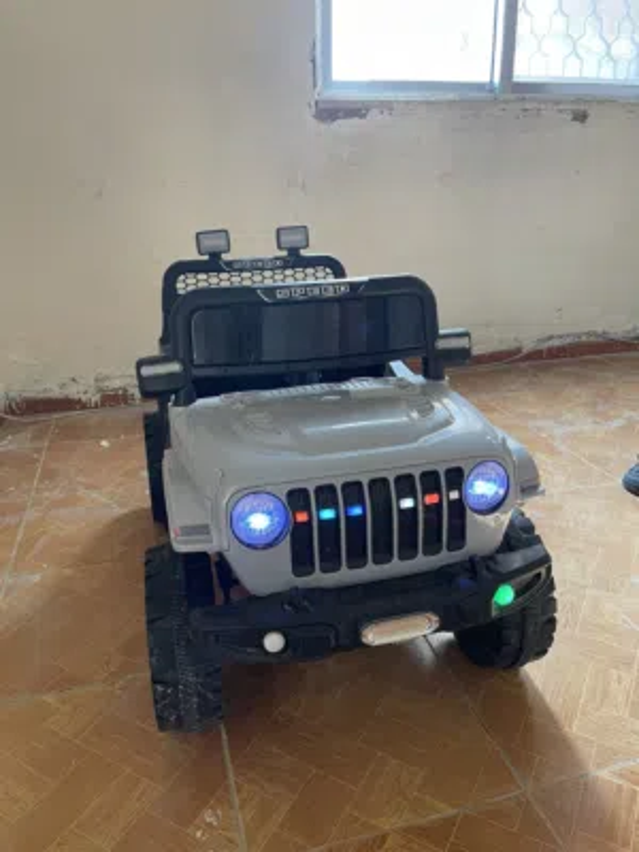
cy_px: 426
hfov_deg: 54.9
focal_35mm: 25
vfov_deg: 69.4
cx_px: 320
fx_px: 615
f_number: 1.6
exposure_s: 1/60
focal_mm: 5.1
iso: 250
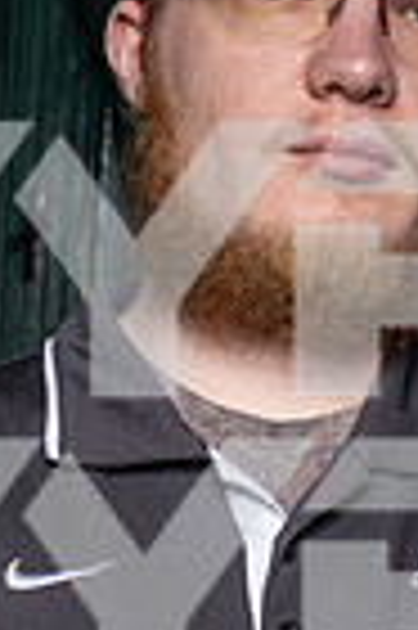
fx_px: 2758
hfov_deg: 8.7
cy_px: 580
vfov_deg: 12.9
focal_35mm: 158
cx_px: 252
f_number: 5.6
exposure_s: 1/250
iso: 320
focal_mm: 49
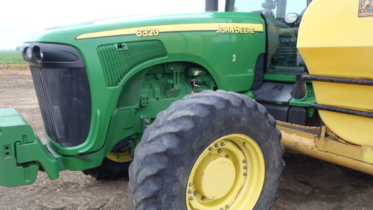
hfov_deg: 62.6
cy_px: 105
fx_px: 307
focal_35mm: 31
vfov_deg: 37.8
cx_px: 188
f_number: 3.5
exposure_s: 1/60
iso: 80
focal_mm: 5
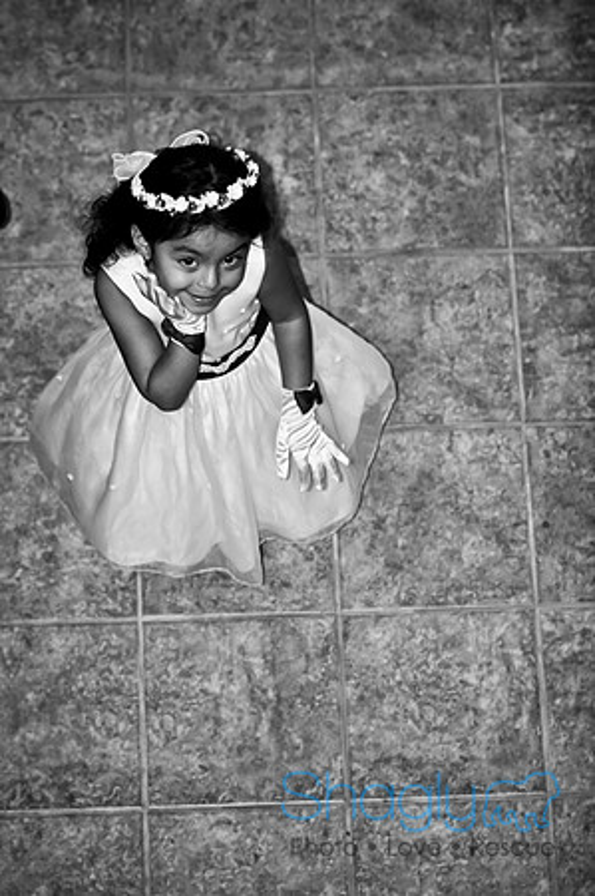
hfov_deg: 11.4
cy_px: 448
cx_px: 298
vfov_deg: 17.1
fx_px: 2982
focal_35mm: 120
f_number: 4
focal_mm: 80
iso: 400
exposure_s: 1/60
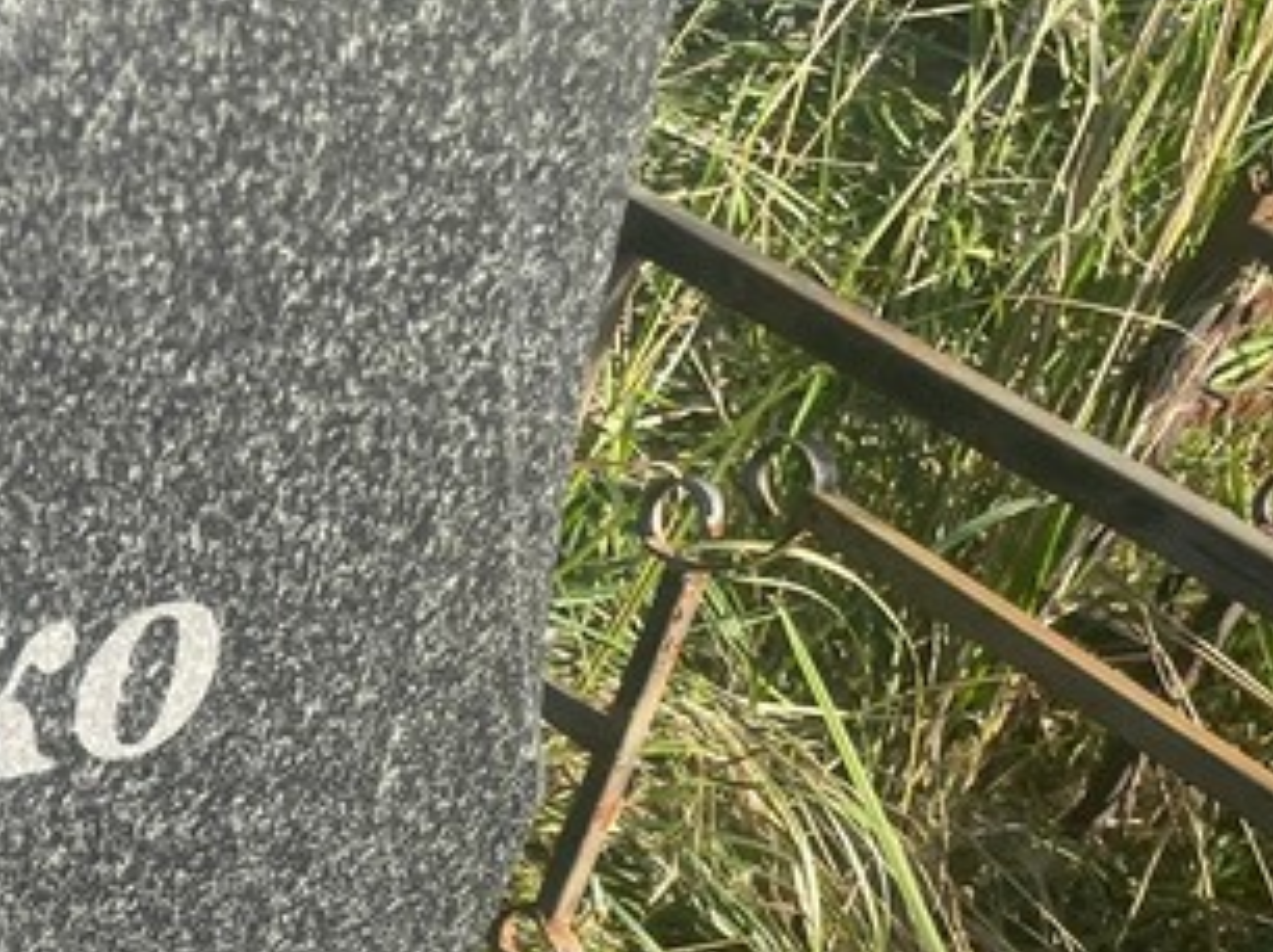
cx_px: -250
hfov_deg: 25.7
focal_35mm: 68
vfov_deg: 20.1
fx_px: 2499
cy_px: 1172
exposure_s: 1/1304
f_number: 1.6
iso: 32
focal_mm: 4.2
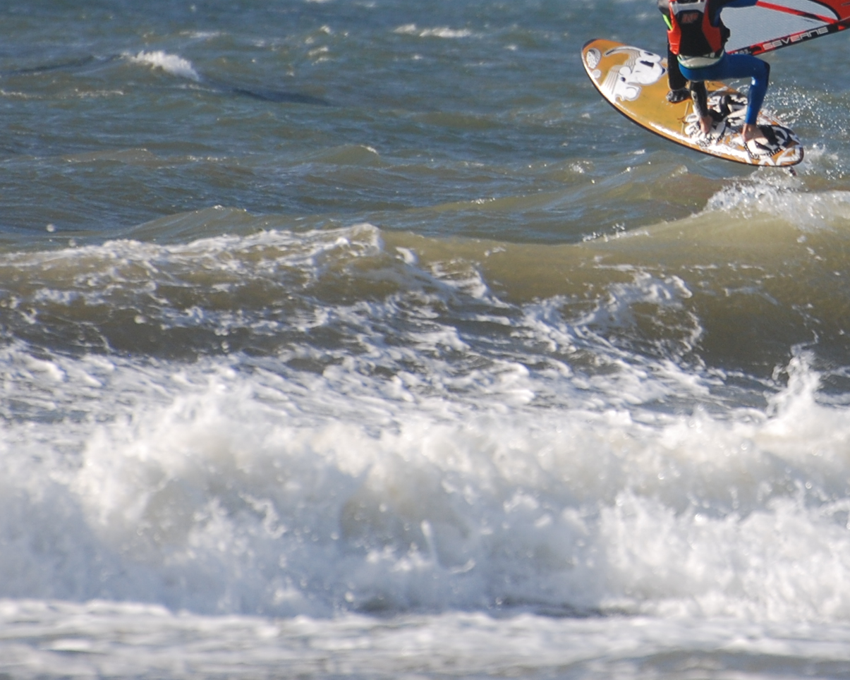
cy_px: 11
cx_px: 847
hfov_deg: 1.9
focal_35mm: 1017
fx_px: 25584
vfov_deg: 1.5
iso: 200
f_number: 5.6
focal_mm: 300
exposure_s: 1/640
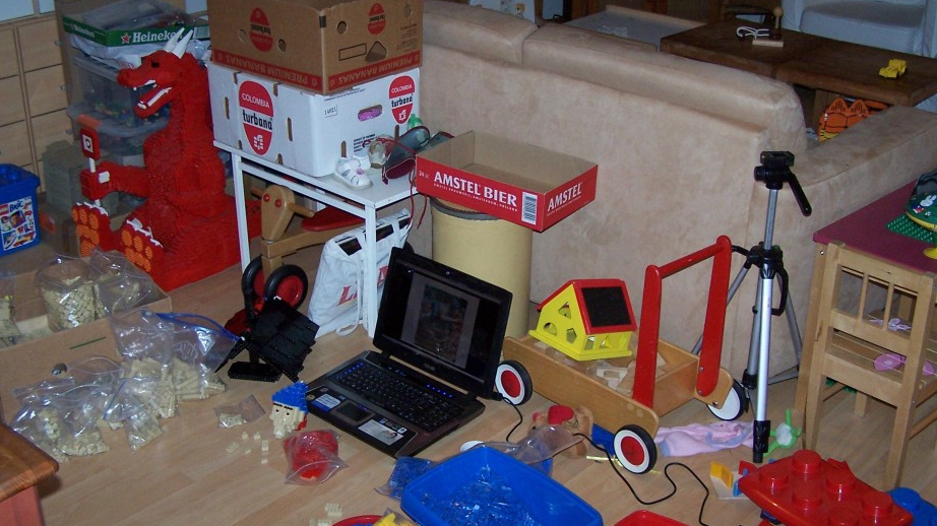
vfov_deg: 25.9
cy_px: 285
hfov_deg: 44.6
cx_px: 457
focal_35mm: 46
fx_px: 1143
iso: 140
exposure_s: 1/60
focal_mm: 6.3
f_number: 2.8
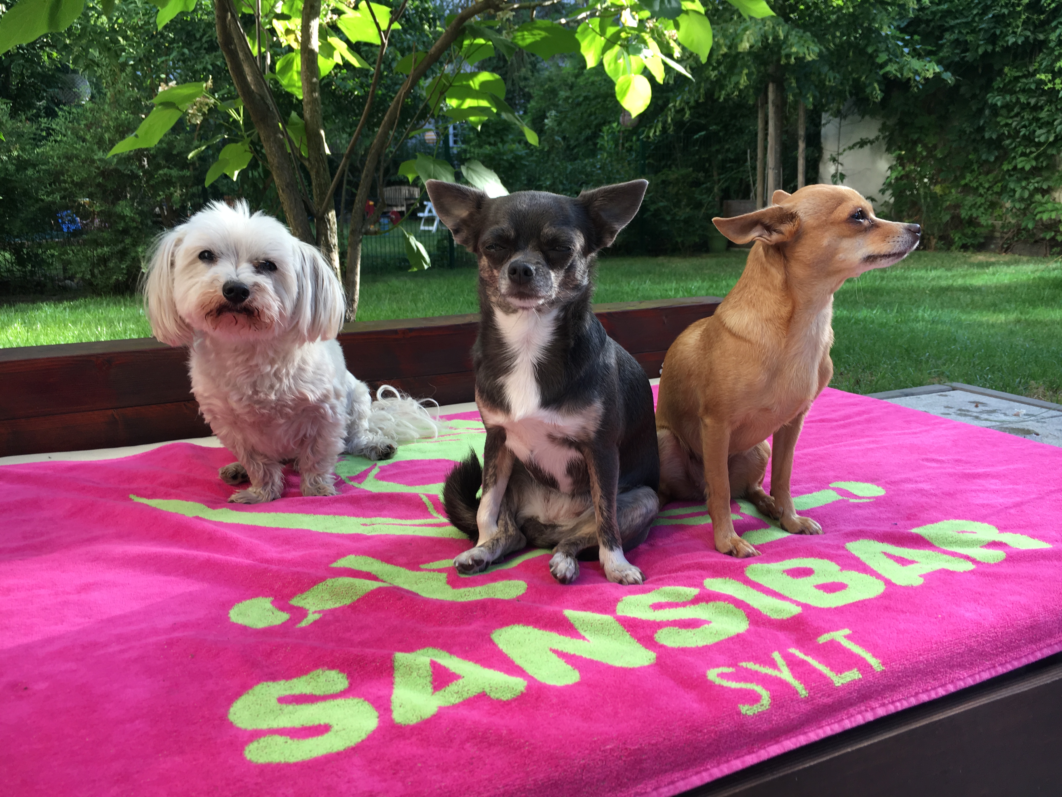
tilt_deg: -12.0
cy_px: 398
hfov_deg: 61.7
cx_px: 531
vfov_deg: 48.2
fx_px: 890
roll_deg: +2.5
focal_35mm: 29
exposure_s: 1/114
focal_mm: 4.15
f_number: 2.2
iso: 25
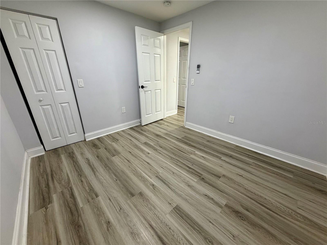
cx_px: 164
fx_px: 132
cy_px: 122
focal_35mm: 14
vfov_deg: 85.7
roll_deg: -0.3
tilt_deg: -20.7
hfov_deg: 102.1
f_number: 2.2
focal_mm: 2.22
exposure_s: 1/60
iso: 160
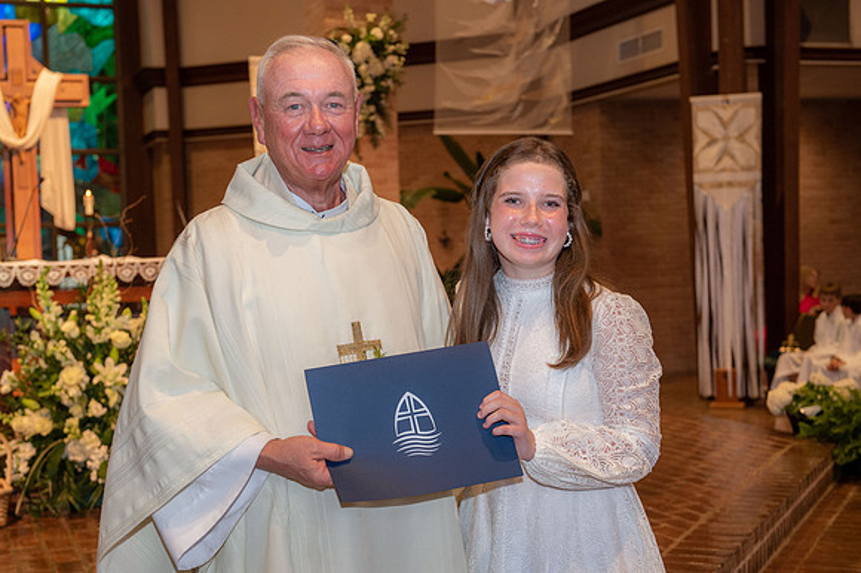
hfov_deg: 35.7
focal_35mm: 56
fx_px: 1339
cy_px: 286
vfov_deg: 24.2
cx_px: 430
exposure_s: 1/125
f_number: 5
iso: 1600
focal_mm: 56
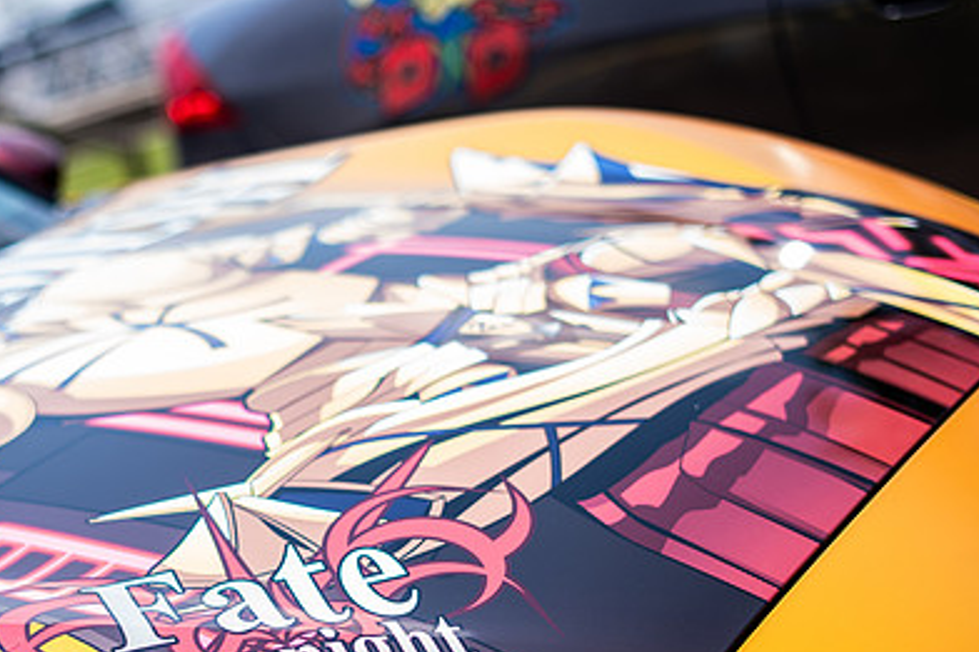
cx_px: 330
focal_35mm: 74
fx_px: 2011
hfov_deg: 27.2
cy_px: 451
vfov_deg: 18.3
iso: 50
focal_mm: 50
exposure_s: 1/1600
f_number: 2
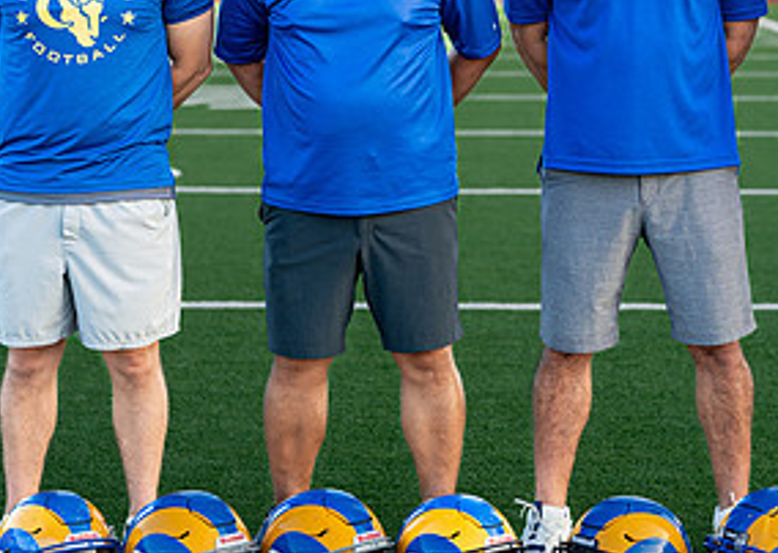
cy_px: 68
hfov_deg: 17.2
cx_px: 529
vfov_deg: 12.3
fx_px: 2559
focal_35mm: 116
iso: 100
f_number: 2.2
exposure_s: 1/320
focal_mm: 50
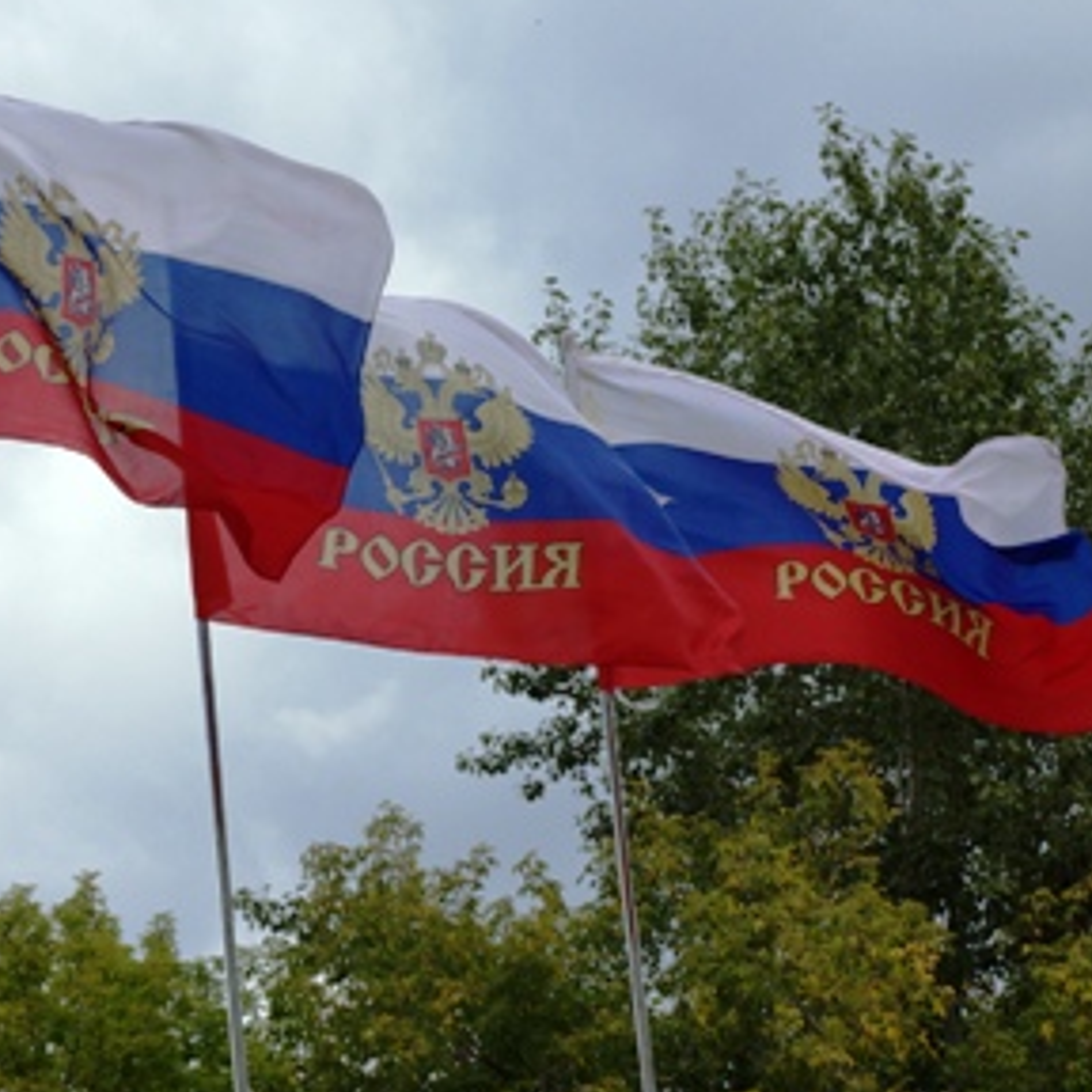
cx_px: 372
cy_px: 548
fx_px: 4247
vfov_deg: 14.7
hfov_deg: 14.6
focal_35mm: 119
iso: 400
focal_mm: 60
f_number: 9
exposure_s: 1/1000
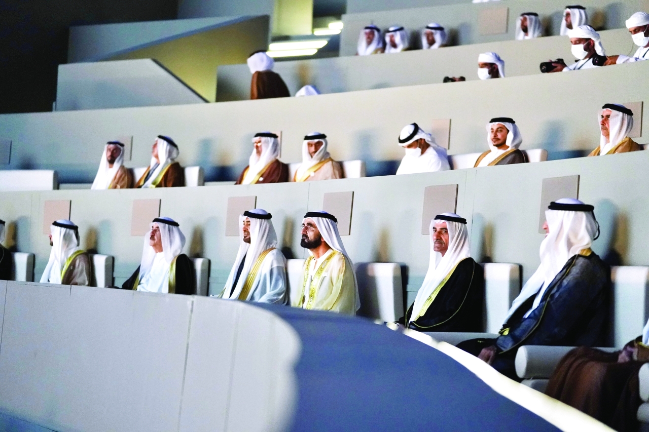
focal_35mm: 112
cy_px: 216
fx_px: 2019
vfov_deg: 12.2
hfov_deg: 18.3
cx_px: 324
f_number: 2.8
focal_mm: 112
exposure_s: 1/80
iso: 6400
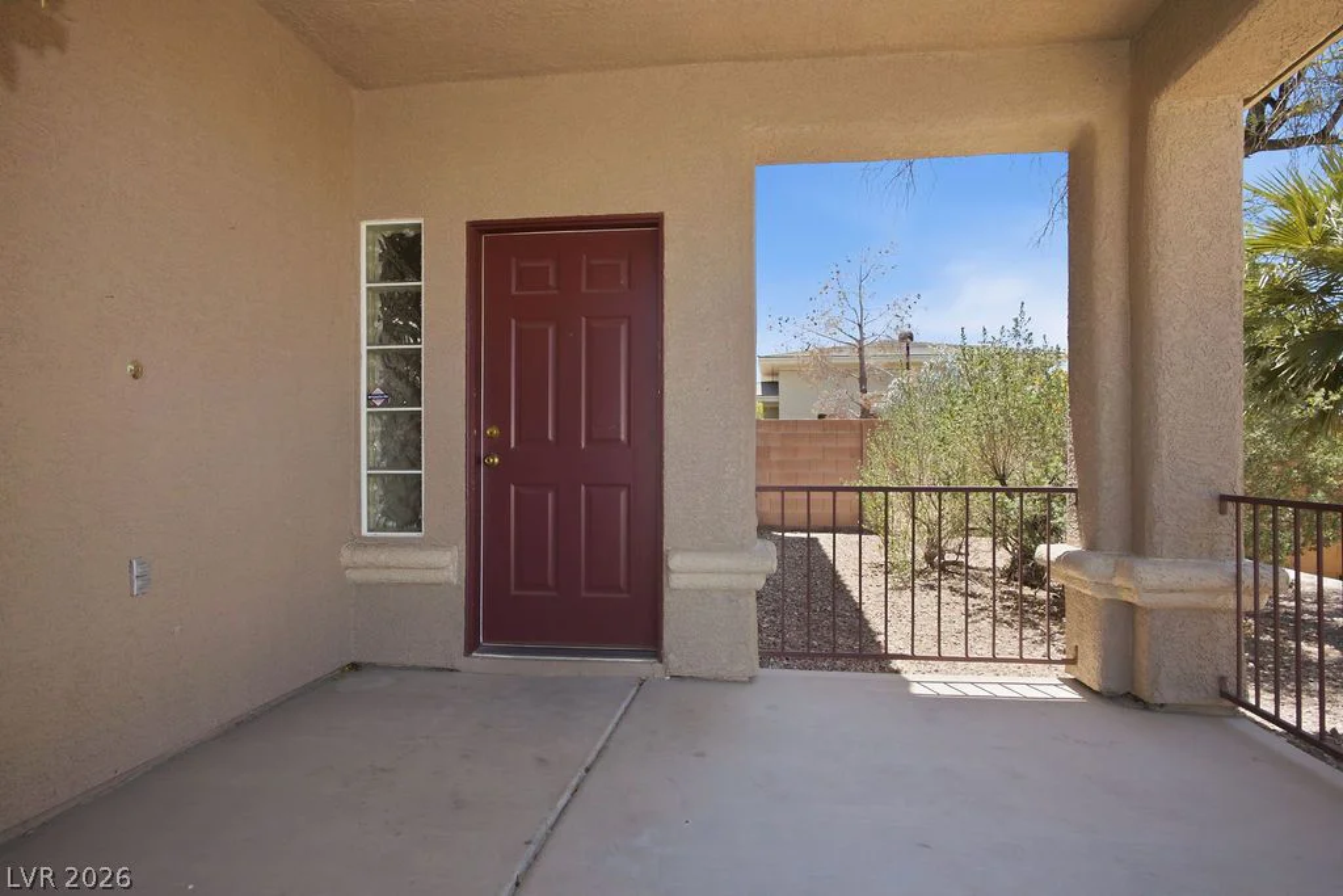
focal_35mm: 21
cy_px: 448
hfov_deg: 81.2
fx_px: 783
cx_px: 672
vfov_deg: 59.5
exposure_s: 1/160
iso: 100
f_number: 6.3
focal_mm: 14
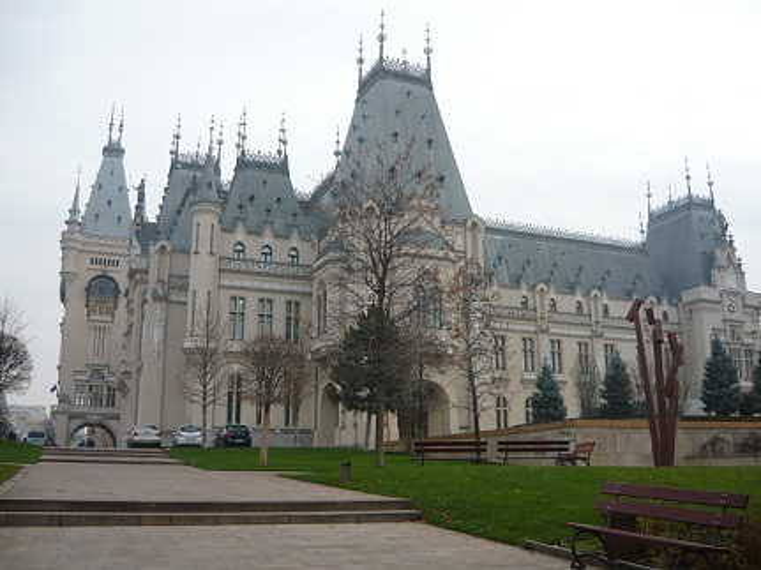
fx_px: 725
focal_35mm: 33
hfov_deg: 55.4
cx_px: 380
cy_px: 285
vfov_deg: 42.9
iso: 100
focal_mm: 5.5
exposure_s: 1/400
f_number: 2.8
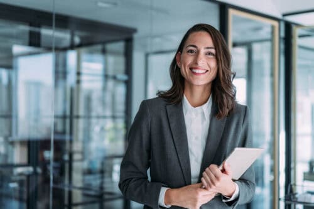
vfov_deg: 24.6
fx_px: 480
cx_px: 157
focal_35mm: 55
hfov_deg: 36.3
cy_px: 104
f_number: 2.2
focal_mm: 55
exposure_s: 1/320
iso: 400
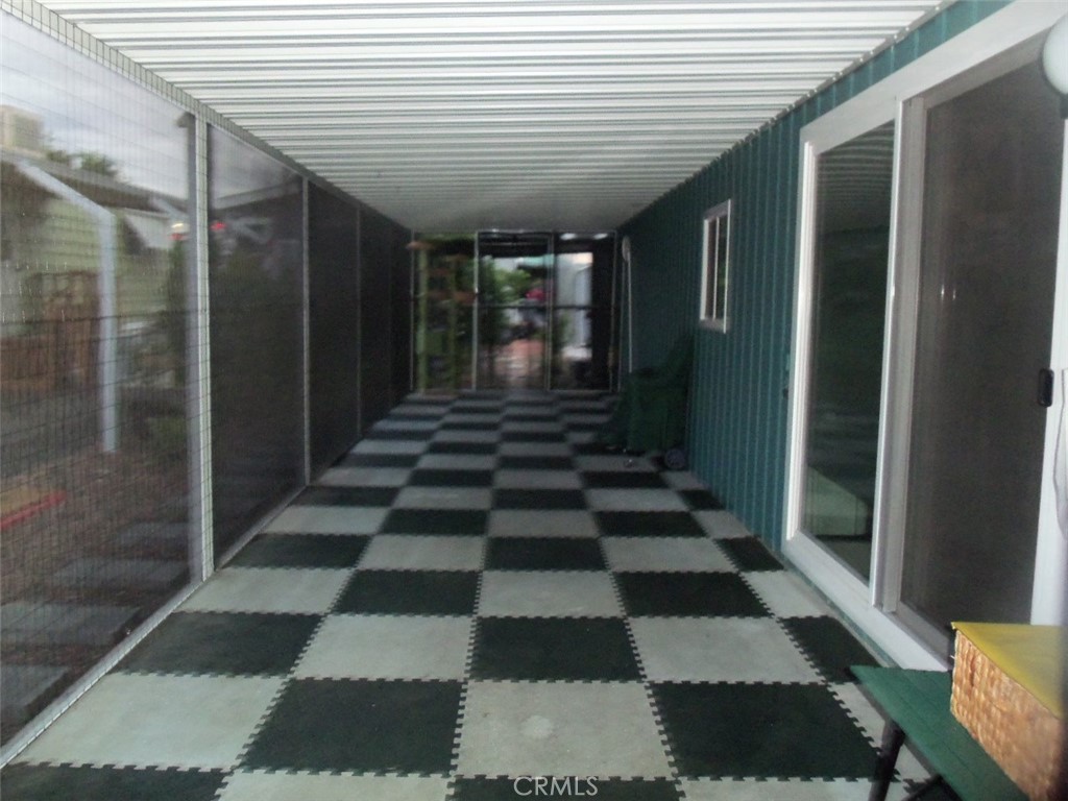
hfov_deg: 61.7
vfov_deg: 48.2
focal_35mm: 29
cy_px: 400
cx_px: 534
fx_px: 895
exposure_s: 1/30
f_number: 3.4
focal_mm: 5.2
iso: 250
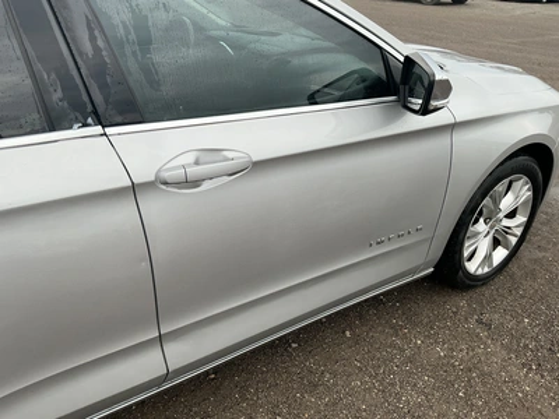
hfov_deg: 63.4
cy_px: 210
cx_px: 280
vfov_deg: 49.7
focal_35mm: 28
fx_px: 452
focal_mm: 3
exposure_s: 1/355
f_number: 1.8
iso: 25
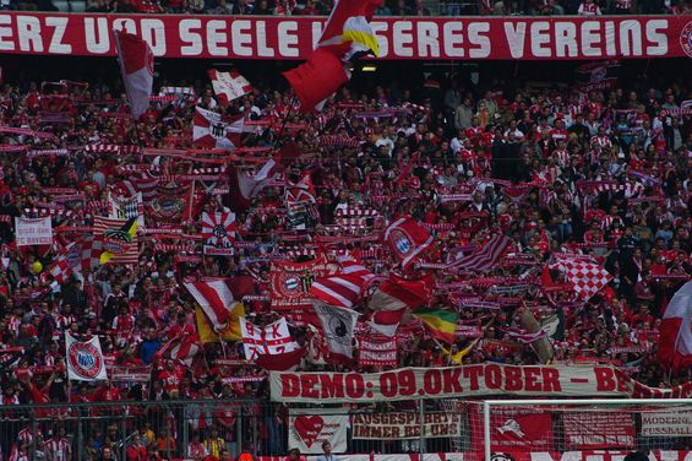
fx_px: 5763
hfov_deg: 6.9
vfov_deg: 4.6
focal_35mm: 300
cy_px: 230
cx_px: 346
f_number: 9.5
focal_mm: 200
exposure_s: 1/750
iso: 1600
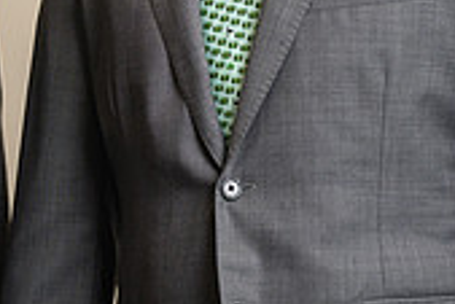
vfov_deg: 7.7
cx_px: 33
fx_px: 2226
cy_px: -82
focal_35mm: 176
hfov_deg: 11.6
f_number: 4
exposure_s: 1/160
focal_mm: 50
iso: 400
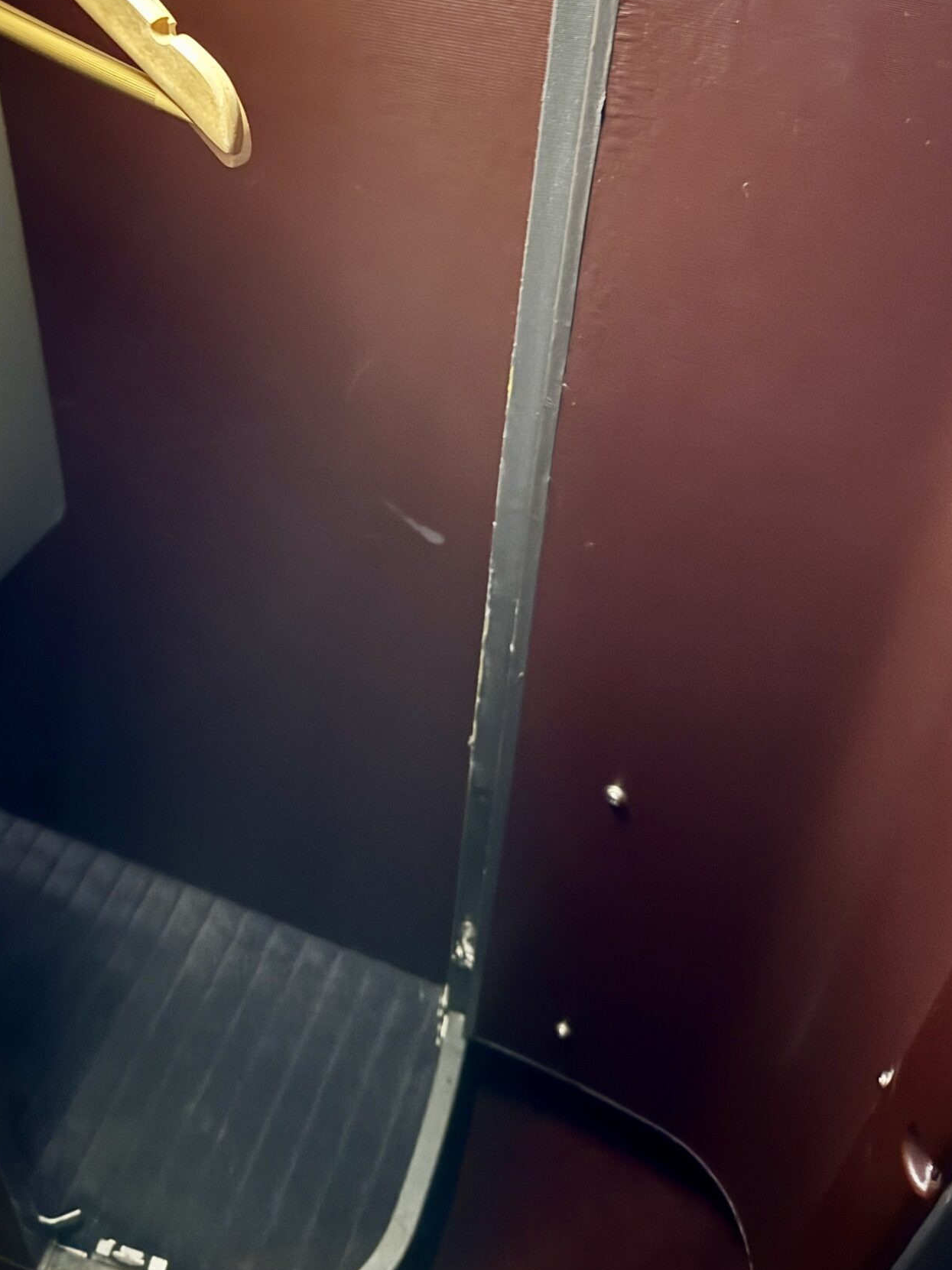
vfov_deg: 48.7
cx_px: 290
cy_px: 362
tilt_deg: -35.8
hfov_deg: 38.1
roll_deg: -1.4
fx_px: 1357
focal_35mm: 37
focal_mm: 6.76
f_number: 1.78
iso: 1250
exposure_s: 1/5
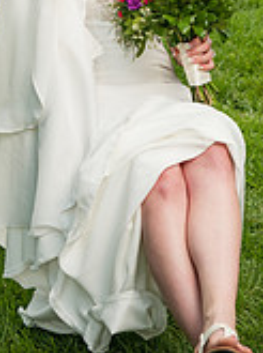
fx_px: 1332
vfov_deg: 14.7
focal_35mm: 131
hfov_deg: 11.3
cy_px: -49
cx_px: 161
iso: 200
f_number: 2.8
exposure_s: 1/1250
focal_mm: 24
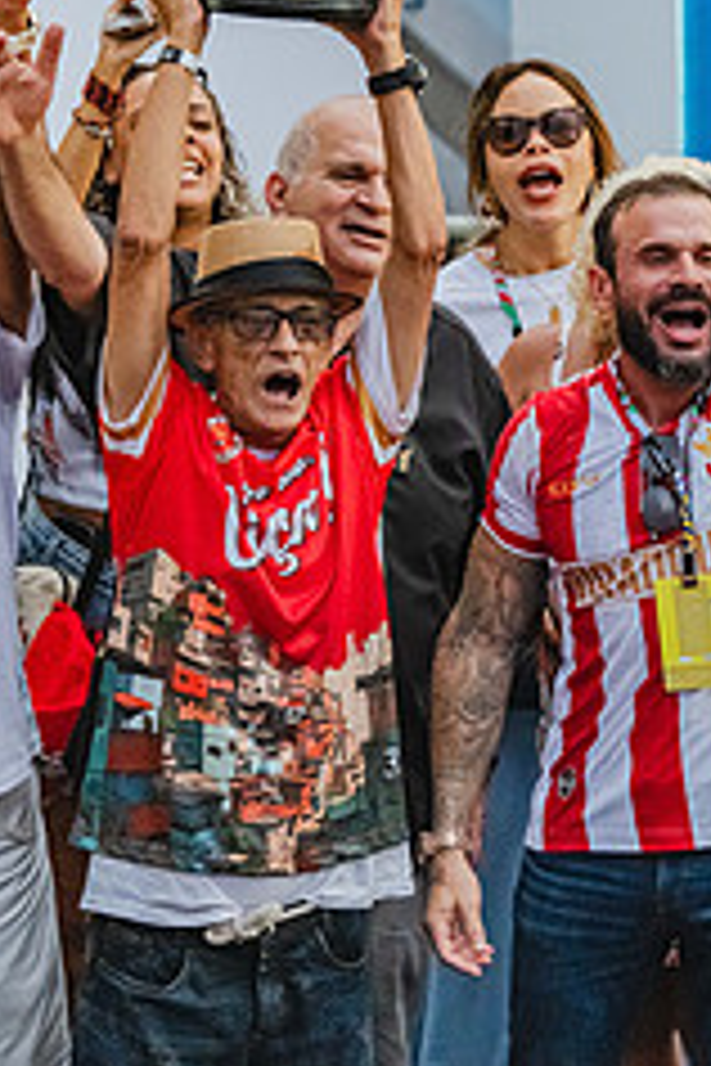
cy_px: 207
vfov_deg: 5.7
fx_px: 10783
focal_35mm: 364
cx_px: 490
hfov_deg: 3.8
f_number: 4.4
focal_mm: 128
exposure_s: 1/2000
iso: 2000
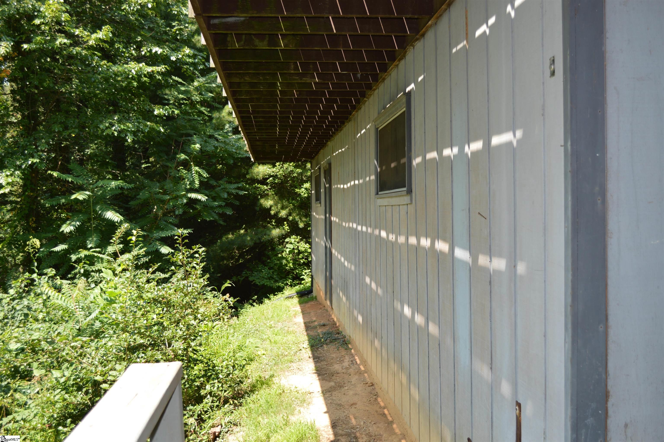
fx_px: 719
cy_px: 221
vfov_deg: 34.1
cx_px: 332
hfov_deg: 49.6
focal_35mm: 39
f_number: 4.2
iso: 100
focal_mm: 26
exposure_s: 1/125
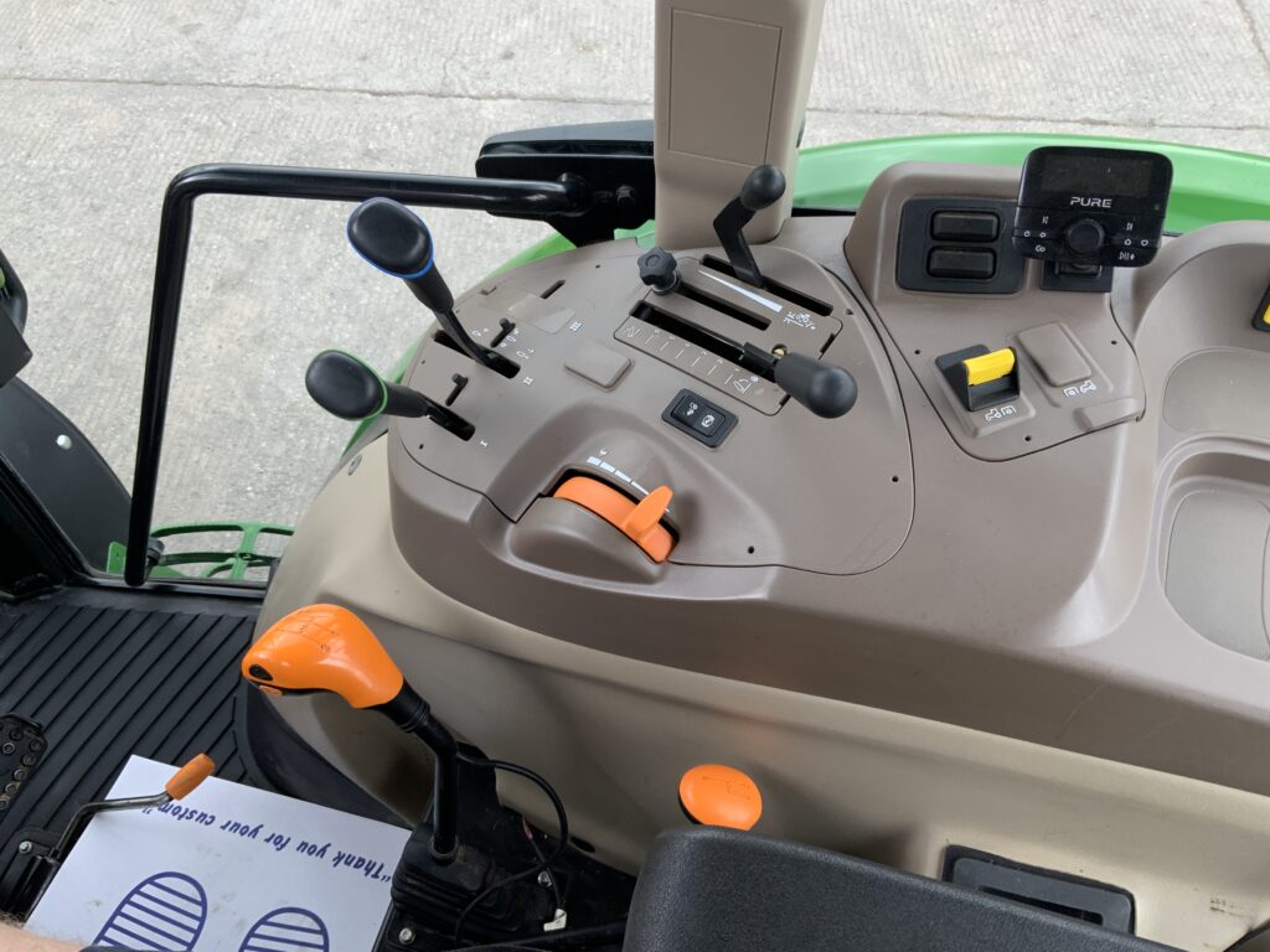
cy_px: 476
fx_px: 1064
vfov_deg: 48.2
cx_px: 635
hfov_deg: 61.7
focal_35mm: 29
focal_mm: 3
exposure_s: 1/122
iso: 25
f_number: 1.8
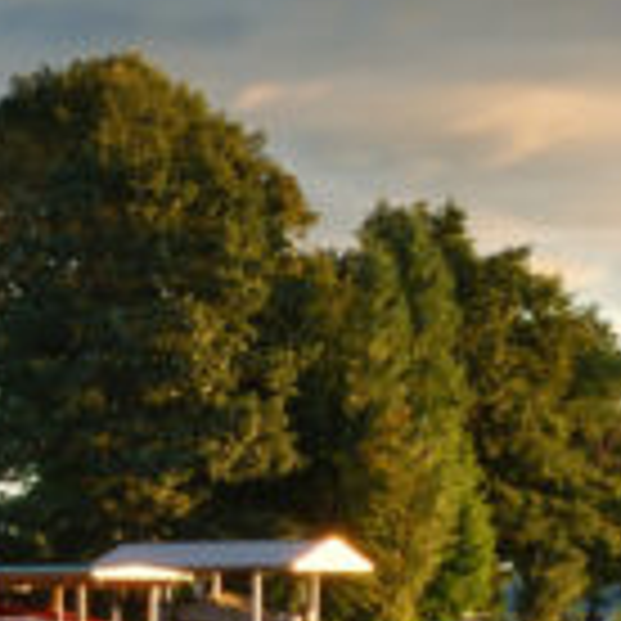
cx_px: -783
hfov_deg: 9.3
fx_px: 3471
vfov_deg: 10.2
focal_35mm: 171
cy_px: 533
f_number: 18
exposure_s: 1
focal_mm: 18
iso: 100
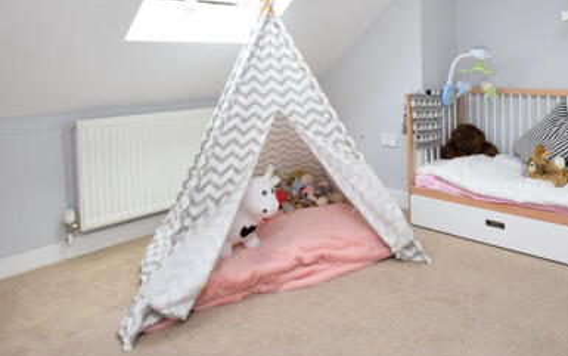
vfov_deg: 45.3
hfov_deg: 64.7
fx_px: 403
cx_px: 448
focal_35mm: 26
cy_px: 73
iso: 400
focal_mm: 10
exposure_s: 1/100
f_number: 5
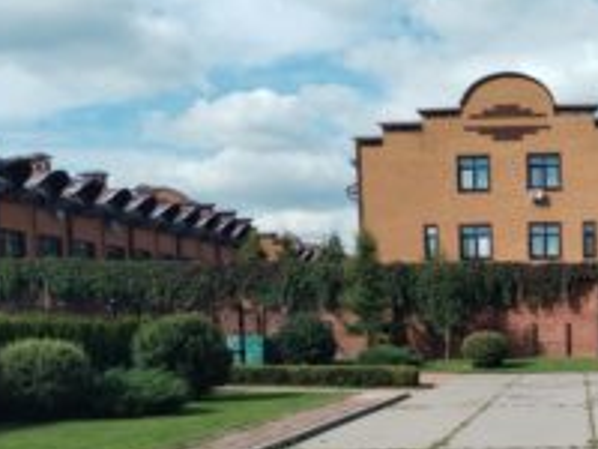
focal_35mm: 52
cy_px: 389
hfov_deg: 34.4
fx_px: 898
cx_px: 559
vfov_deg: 27.2
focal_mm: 4.75
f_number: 1.8
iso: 100
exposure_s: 1/1254
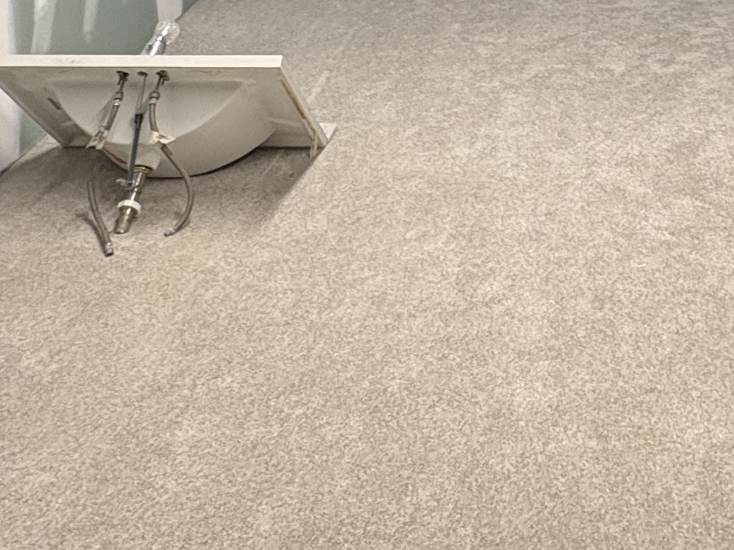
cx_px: 623
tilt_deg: -2.7
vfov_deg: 23.7
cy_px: -272
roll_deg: +0.9
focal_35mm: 49
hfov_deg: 37.0
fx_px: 1039
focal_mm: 2.22
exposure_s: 1/60
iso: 200
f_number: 2.2
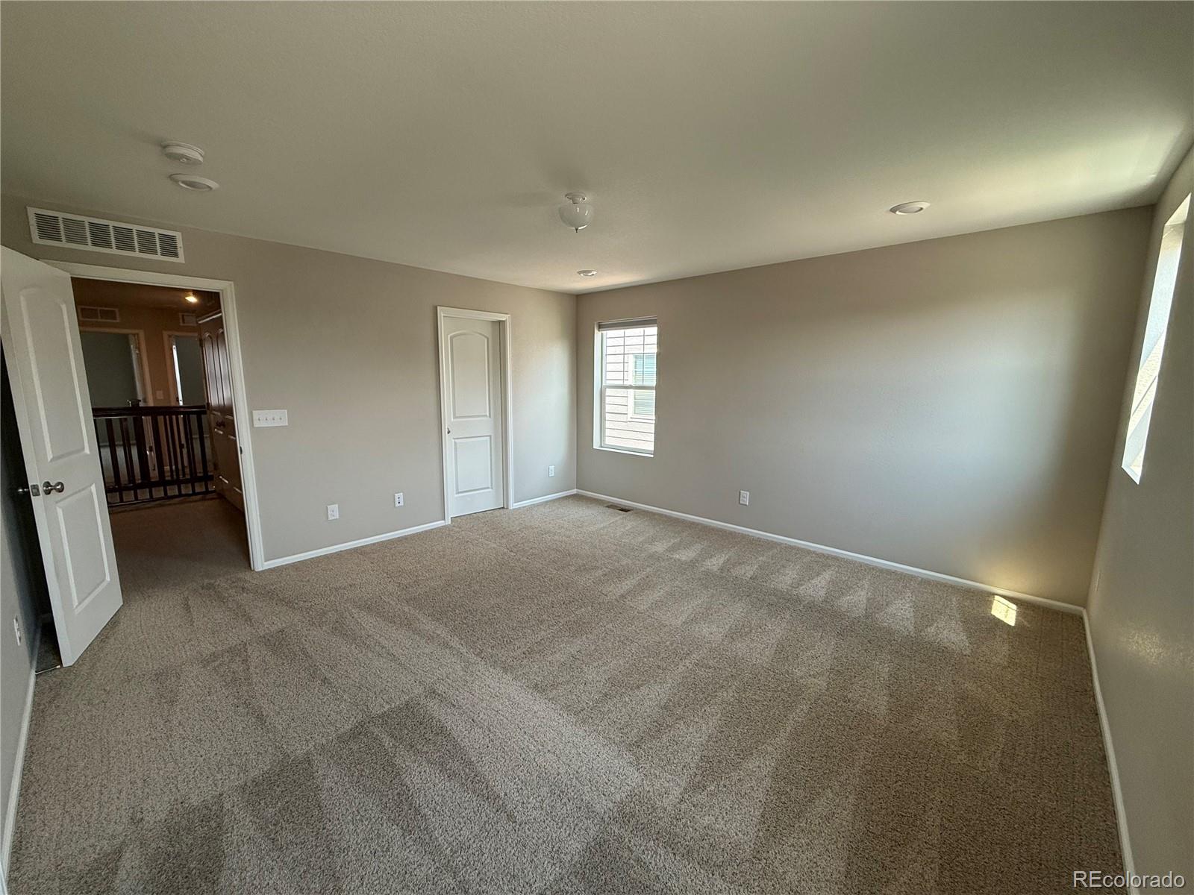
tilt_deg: -9.1
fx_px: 483
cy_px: 448
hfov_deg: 102.1
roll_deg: -0.4
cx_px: 597
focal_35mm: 14
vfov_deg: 85.7
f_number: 2.2
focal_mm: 2.22
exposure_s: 1/120
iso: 125
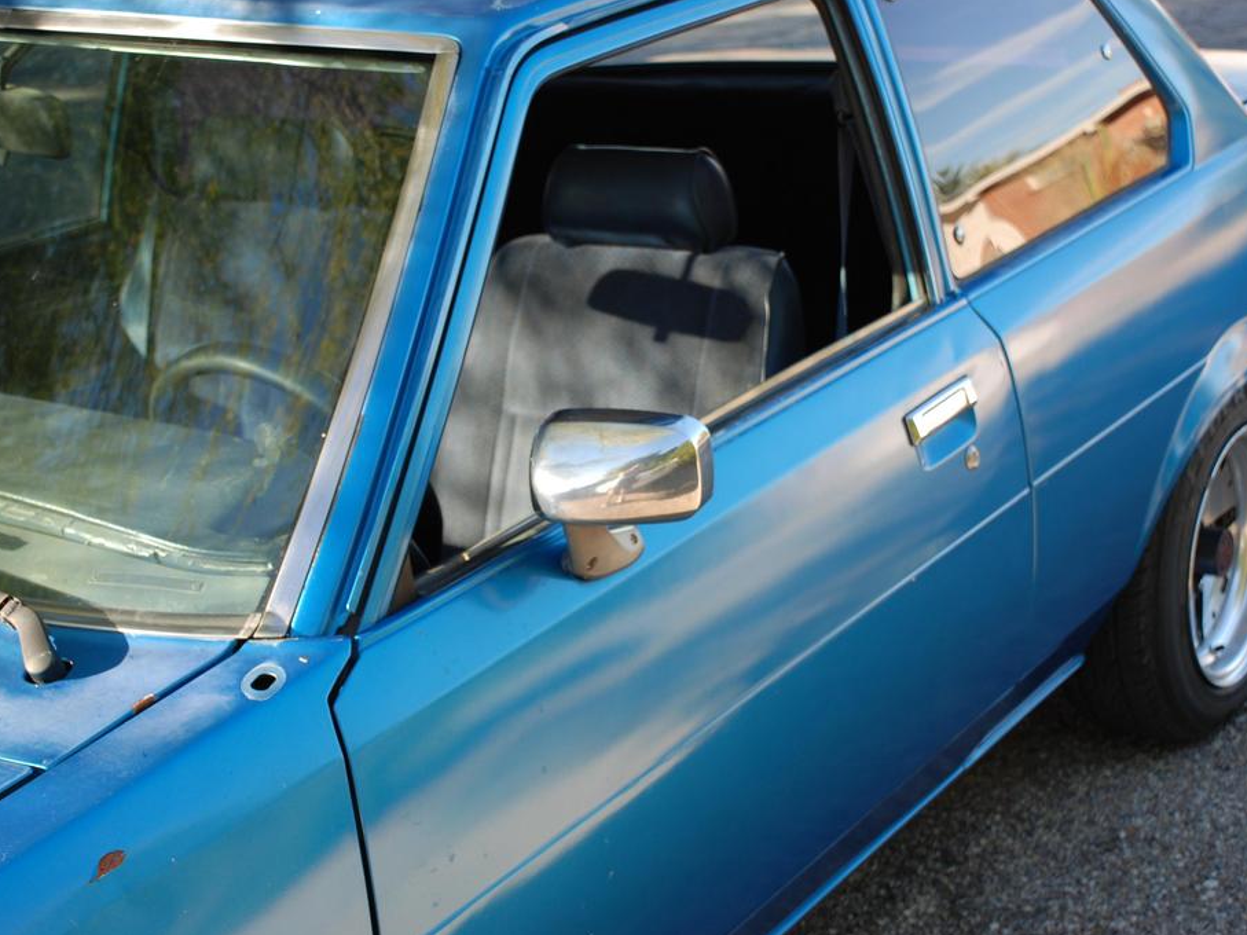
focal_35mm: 62
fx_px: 2233
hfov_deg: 31.2
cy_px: 468
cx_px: 606
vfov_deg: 23.6
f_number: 5.6
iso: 180
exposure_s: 1/125
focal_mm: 38
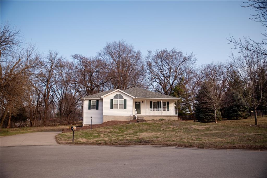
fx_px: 222
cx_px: 134
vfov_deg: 43.5
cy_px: 89
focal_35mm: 30
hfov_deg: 62.0
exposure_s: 1/1600
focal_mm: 30
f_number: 2.8
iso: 100
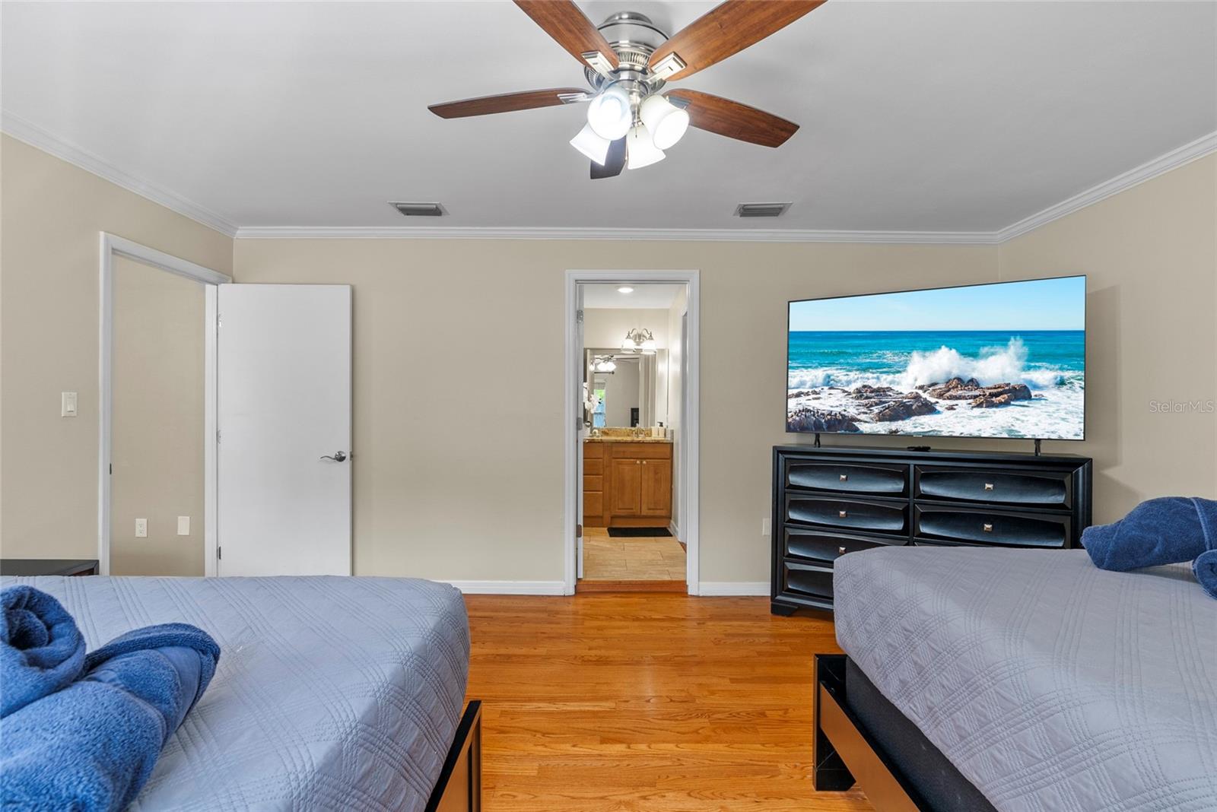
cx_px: 608
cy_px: 406
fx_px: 541
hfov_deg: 96.7
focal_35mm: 16
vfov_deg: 73.8
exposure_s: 1/2
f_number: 8
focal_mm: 16
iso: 640
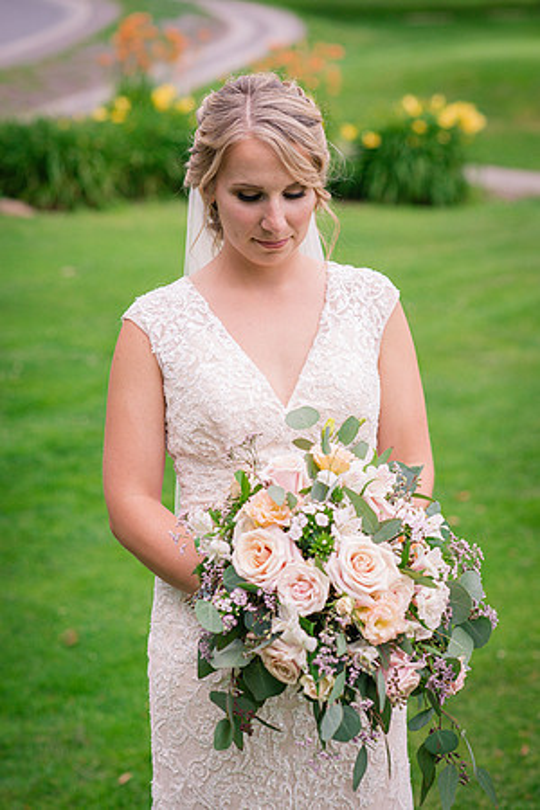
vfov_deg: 23.9
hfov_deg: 16.1
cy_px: 405
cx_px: 270
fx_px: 1912
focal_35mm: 85
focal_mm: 85
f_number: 3.5
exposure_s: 1/1250
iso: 400
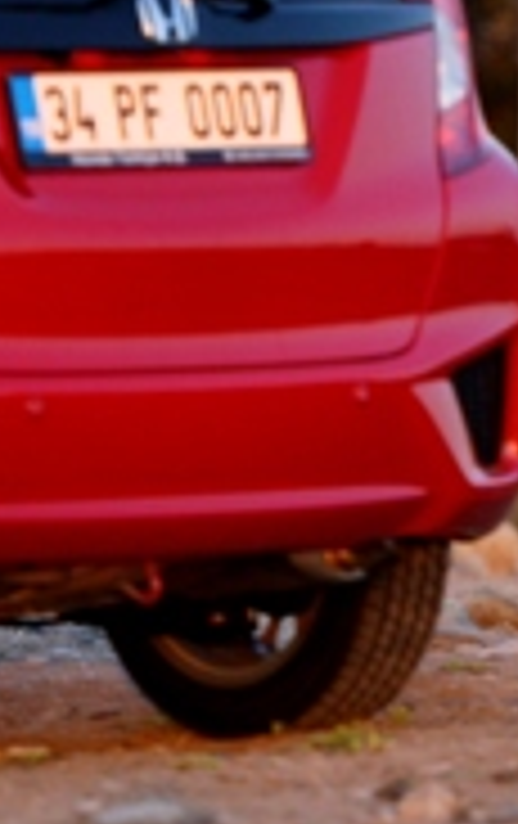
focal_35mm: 534
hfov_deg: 2.5
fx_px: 12015
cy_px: 92
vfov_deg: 3.9
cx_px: 721
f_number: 2.8
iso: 200
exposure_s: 1/800
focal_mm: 150
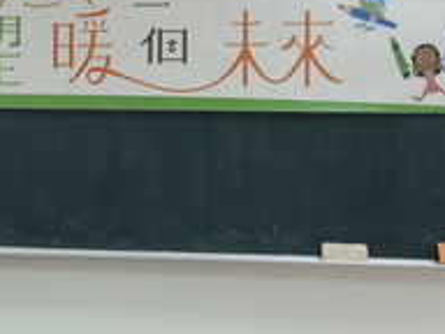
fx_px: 938
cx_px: 51
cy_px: 90
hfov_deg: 25.9
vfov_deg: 20.0
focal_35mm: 73
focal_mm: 6.3
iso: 400
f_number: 3.2
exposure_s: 1/40
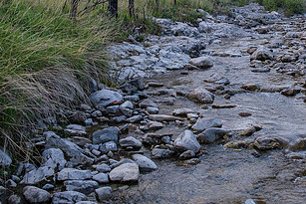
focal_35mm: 51
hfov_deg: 37.9
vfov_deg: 25.9
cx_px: 227
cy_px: 35
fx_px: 434
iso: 500
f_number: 8
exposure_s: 1/60
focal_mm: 18
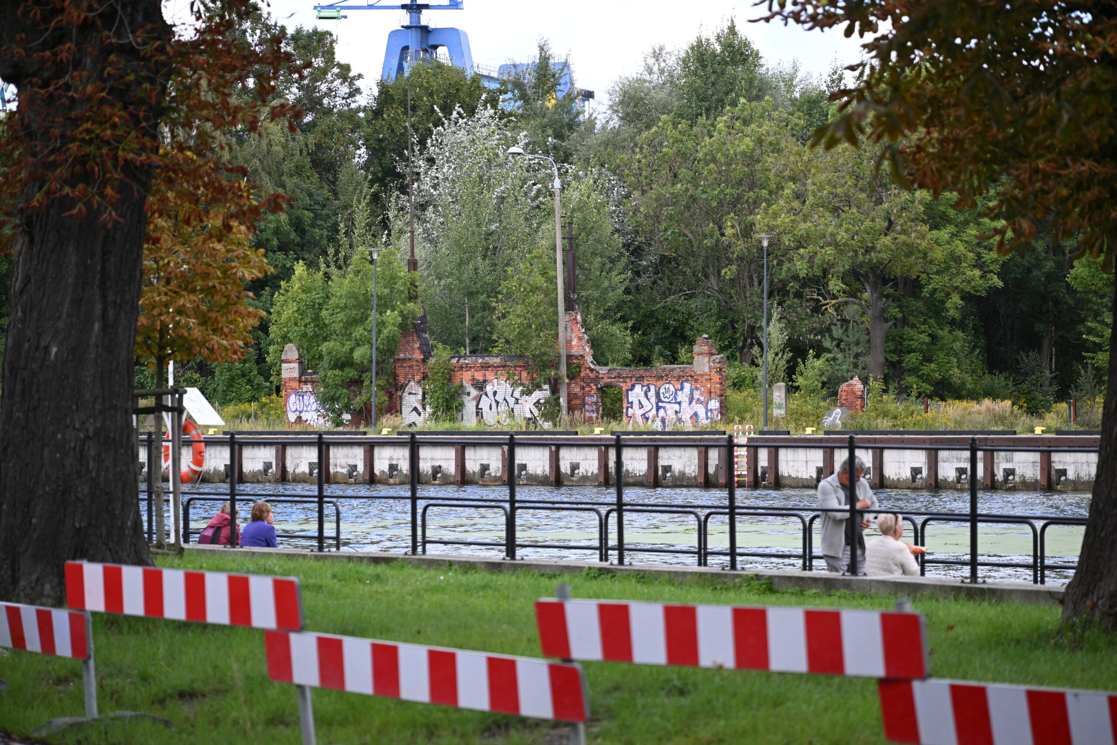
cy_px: 372
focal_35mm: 120
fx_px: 3723
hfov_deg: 17.1
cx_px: 558
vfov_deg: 11.4
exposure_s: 1/800
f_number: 4
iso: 400
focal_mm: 120
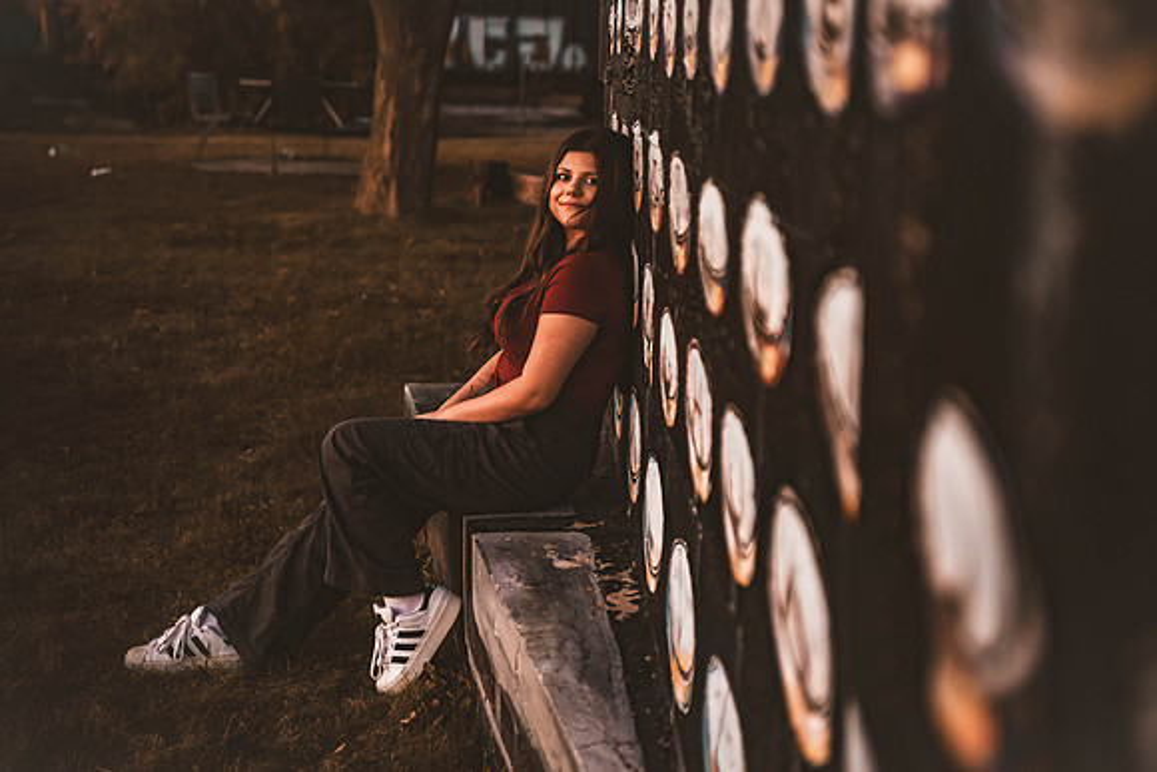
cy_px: 386
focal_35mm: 55
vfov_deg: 24.6
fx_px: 1768
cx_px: 578
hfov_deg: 36.2
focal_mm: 55
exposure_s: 1/100
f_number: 2.8
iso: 1000
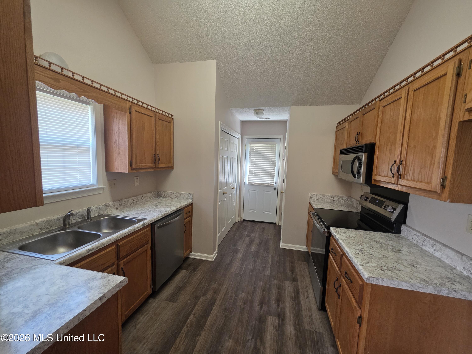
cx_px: 236
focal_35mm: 13
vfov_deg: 89.9
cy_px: 177
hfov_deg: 106.2
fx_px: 177
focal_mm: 2.2
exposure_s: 1/120
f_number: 1.9
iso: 250
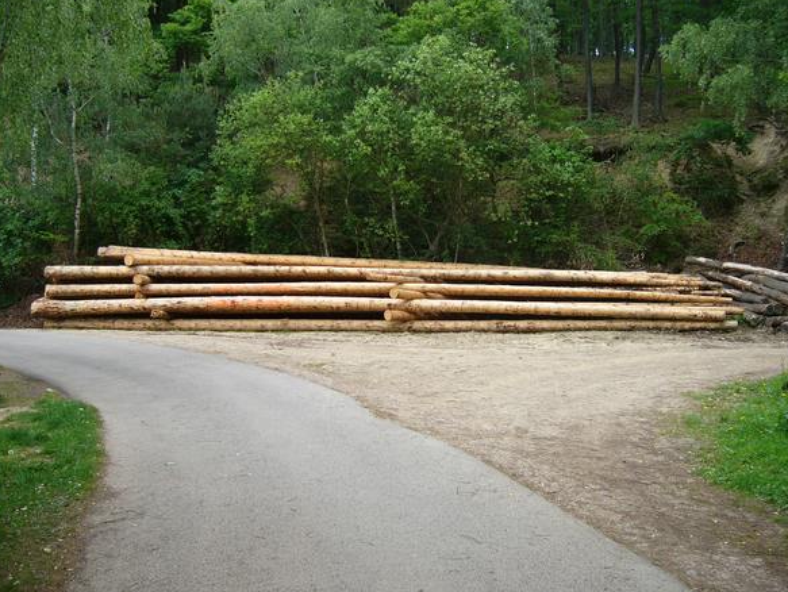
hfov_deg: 51.3
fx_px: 820
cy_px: 291
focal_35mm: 36
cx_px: 393
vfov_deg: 39.7
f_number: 2.8
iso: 50
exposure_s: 1/100
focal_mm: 5.8
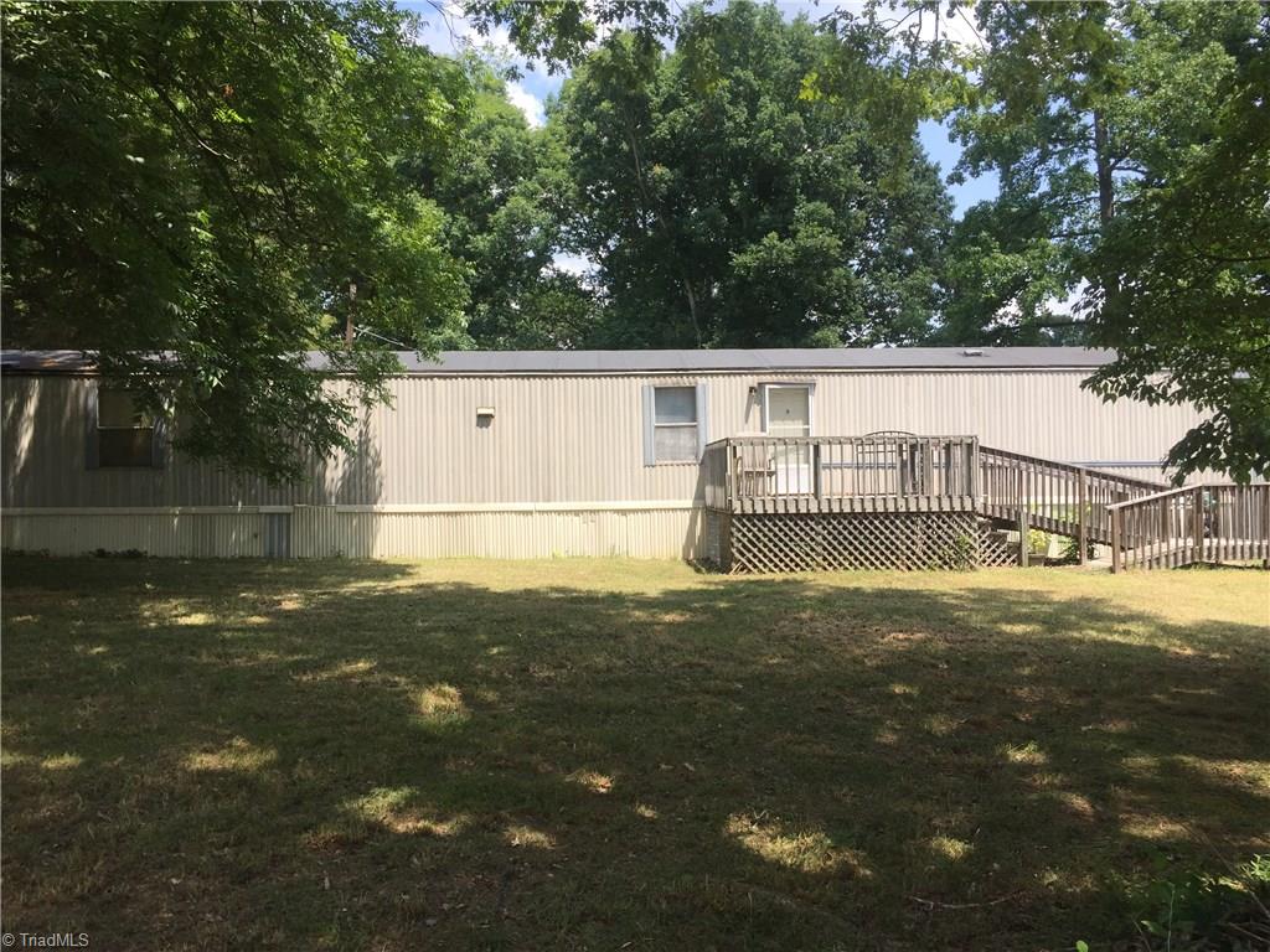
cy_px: 476
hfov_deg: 61.7
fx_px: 1064
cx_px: 635
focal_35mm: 29
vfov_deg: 48.2
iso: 32
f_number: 2.2
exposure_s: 1/964
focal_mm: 4.15
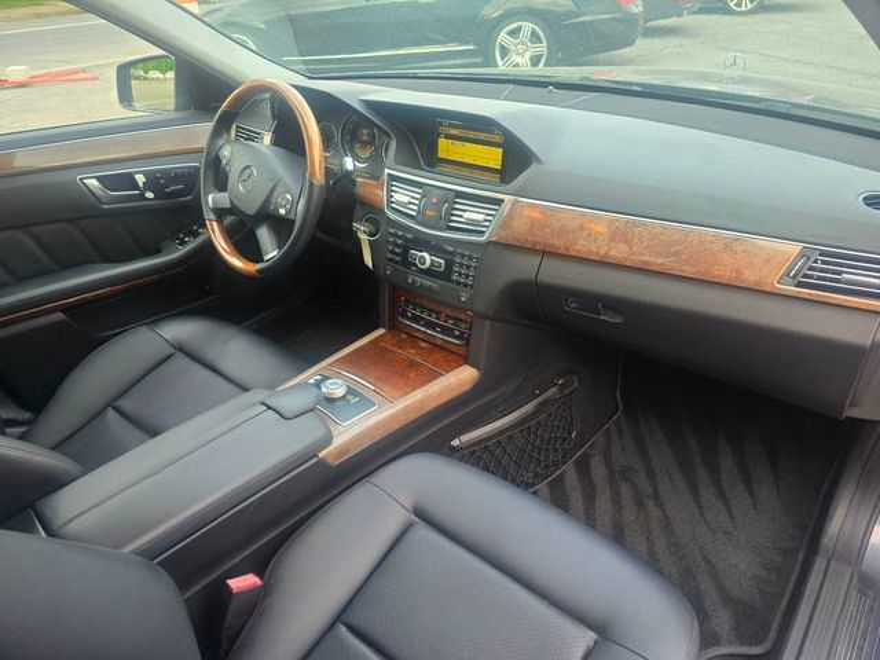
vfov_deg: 58.9
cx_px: 440
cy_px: 330
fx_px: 585
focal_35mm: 23
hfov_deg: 73.9
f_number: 1.7
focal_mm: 6.3
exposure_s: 1/180
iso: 160
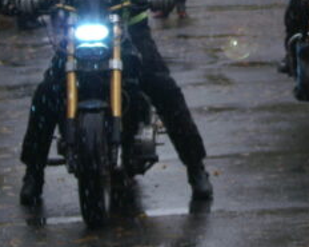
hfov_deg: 8.2
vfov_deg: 6.6
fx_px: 2128
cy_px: 14
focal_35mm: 233
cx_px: 377
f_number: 5.6
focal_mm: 50
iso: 400
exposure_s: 1/125
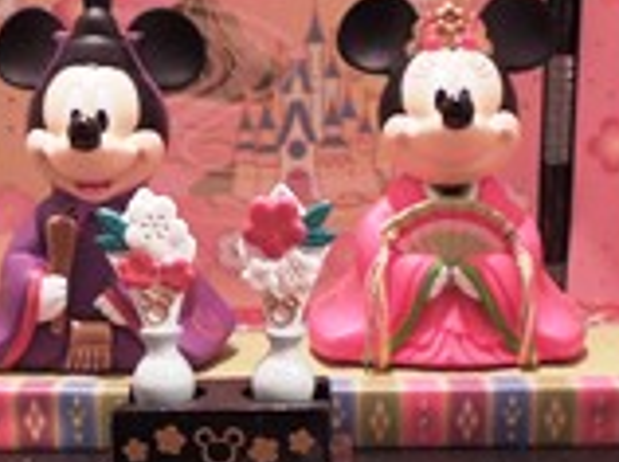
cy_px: 423
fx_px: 1268
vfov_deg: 20.2
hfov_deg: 27.4
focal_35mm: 71
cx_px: 255
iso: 400
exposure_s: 1/13
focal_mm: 4.5
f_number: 3.3
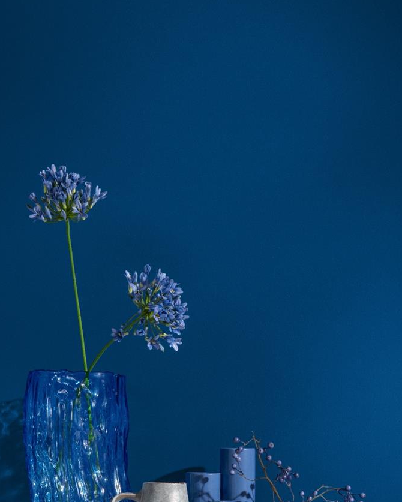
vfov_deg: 17.1
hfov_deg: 13.9
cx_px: 203
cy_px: 438
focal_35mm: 111
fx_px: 1650
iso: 400
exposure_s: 1/40
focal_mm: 55
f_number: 8
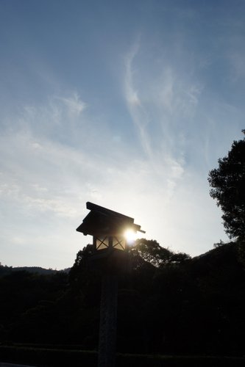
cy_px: 184
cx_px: 122
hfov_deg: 39.9
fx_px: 337
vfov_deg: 57.2
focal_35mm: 33
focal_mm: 22
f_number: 10
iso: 200
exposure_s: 1/1600
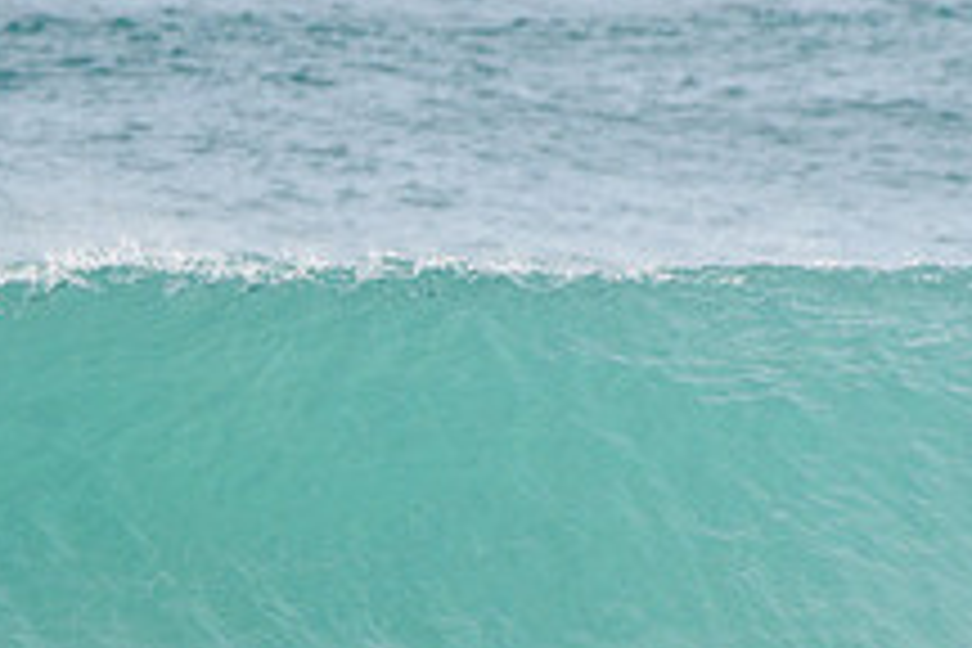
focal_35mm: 1643
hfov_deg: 1.3
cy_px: 623
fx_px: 44358
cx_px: -239
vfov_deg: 0.8
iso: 400
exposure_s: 1/2000
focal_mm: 500
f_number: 5.6
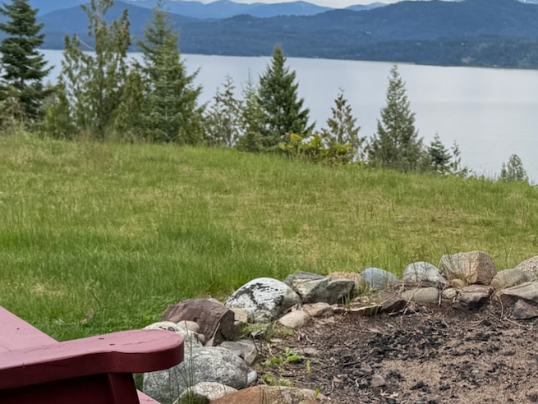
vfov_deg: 19.7
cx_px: 527
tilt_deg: -7.6
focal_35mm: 75
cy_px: 207
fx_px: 1166
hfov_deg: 24.9
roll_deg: -1.7
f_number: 1.78
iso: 80
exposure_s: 1/1139
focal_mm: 6.76
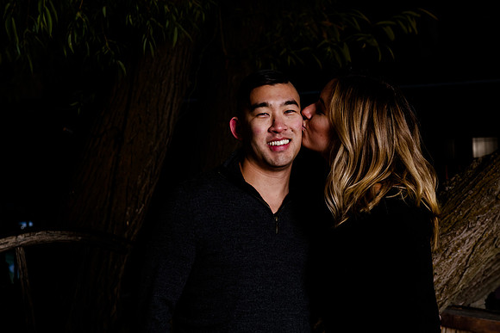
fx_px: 1145
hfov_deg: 24.6
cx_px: 294
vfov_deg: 16.6
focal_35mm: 82
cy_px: 141
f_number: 8
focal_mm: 70
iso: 400
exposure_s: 1/160
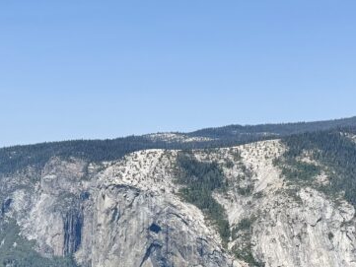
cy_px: 314
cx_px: 203
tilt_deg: -14.0
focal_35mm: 68
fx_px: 700
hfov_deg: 28.5
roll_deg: +0.8
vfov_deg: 20.3
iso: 80
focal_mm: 6.76
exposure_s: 1/4167
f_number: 1.78
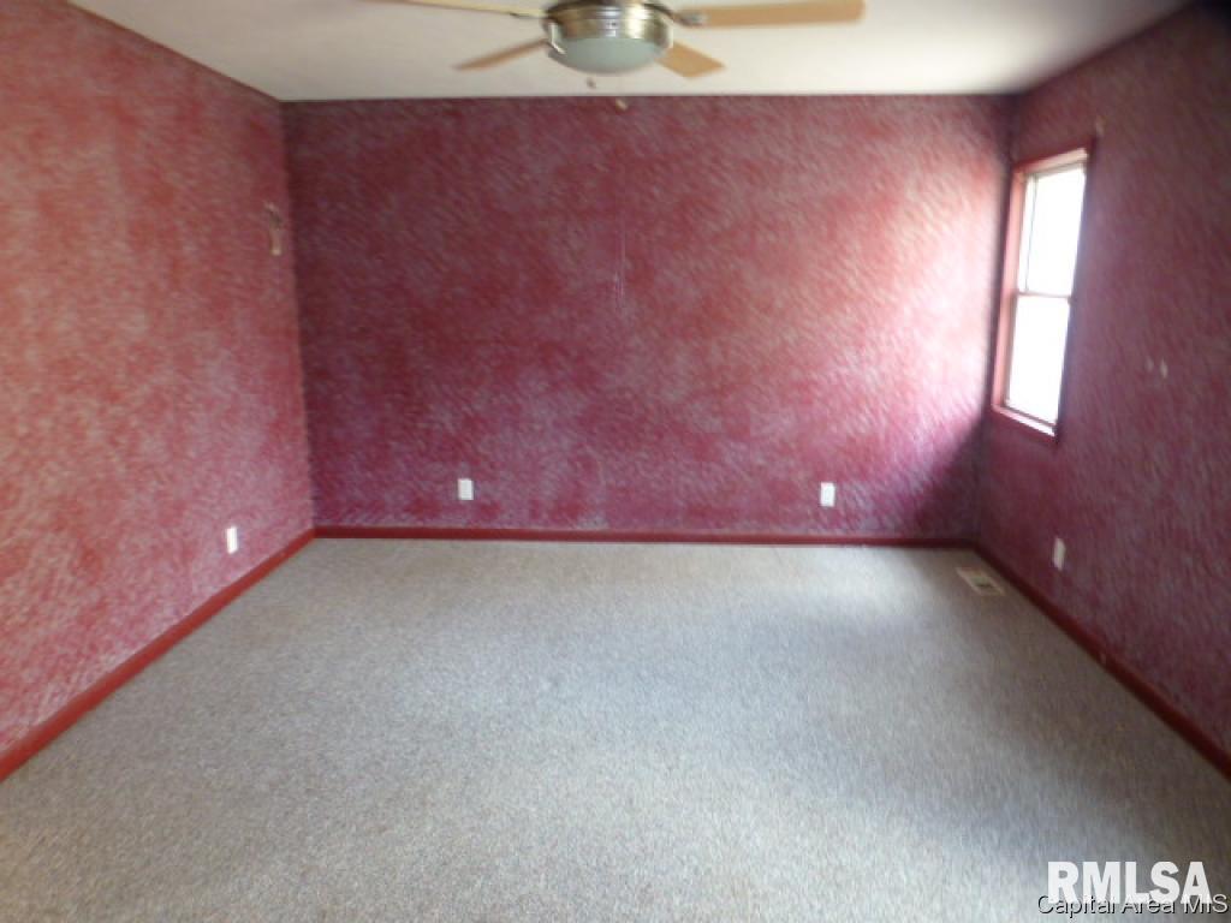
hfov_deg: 71.6
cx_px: 616
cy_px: 462
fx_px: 853
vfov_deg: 56.8
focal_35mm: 24
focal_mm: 4.3
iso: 200
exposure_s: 1/4
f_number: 3.3
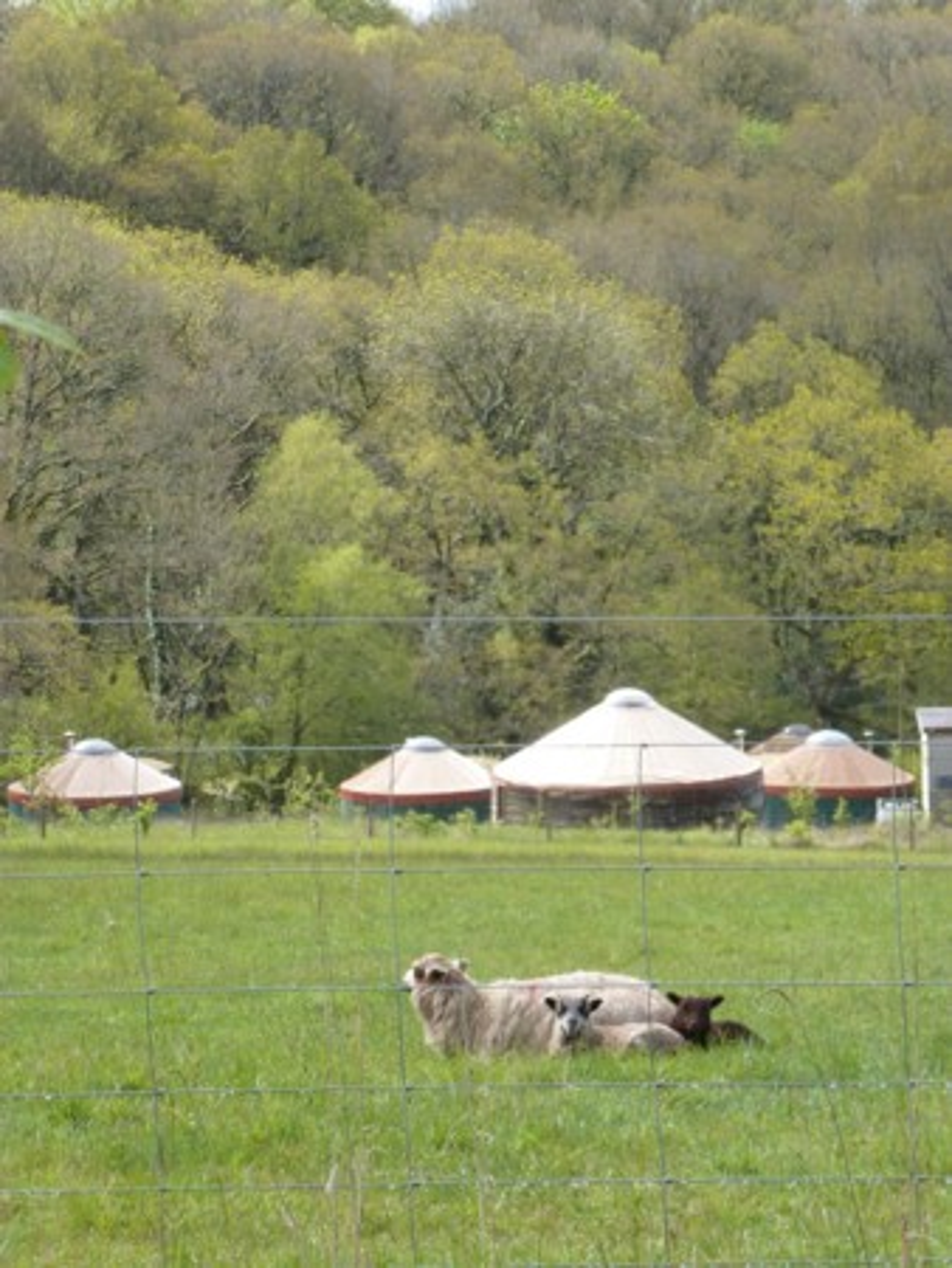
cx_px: 476
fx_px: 4433
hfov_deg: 12.3
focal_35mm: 121
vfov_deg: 16.3
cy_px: 634
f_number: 5.1
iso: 160
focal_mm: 21.7
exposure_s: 1/160
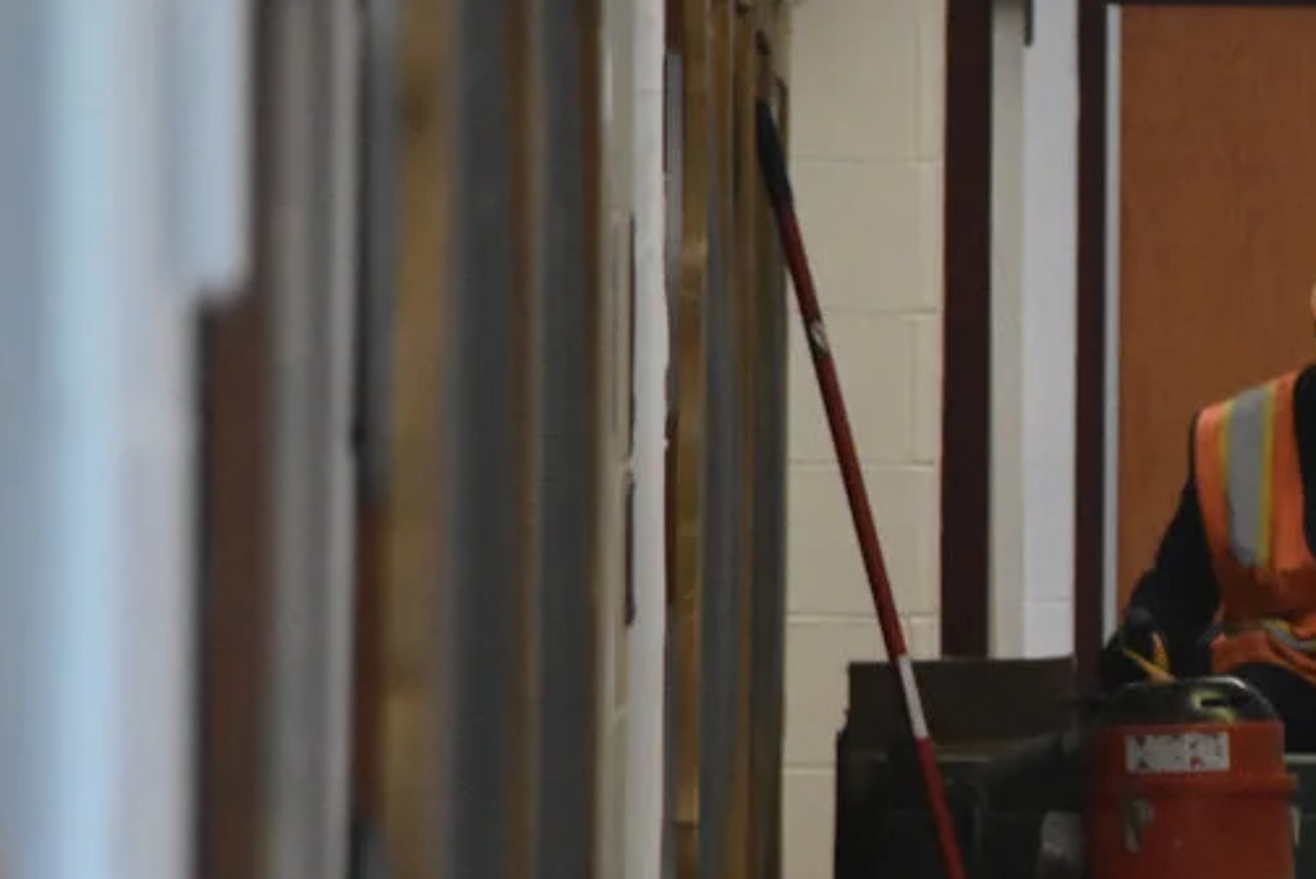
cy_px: 685
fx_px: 34856
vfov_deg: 1.4
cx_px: 1749
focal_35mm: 953
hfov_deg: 2.2
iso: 2800
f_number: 5.6
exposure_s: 1/250
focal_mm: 200
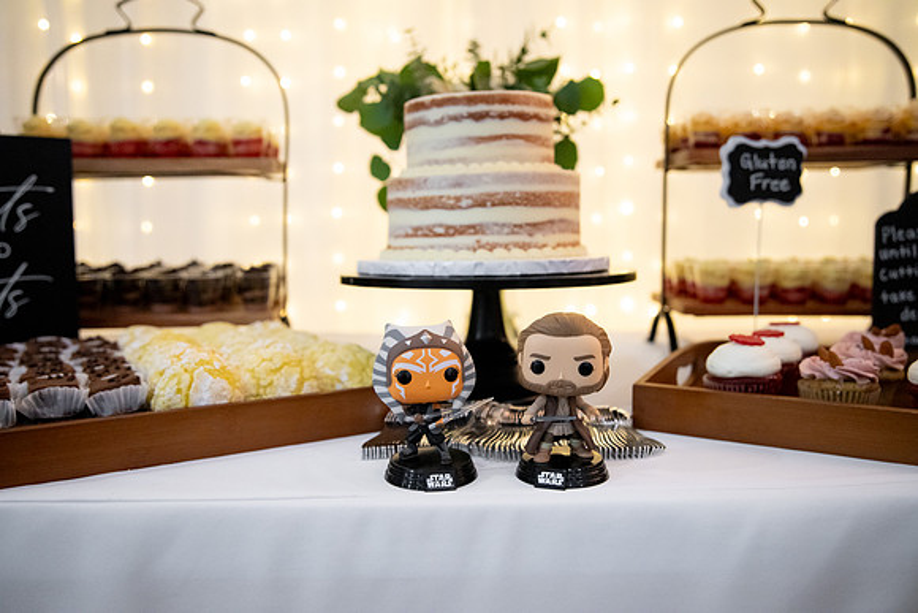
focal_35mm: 32
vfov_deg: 41.1
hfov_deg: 58.7
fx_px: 816
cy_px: 306
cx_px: 459
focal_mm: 32
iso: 8000
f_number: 3.2
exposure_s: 1/320
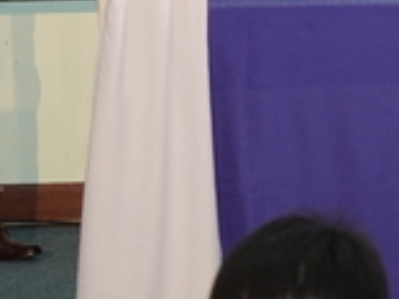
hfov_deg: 6.5
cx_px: 609
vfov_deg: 4.9
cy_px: -245
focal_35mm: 301
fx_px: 3475
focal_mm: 45.4
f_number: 4
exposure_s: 1/125
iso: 400
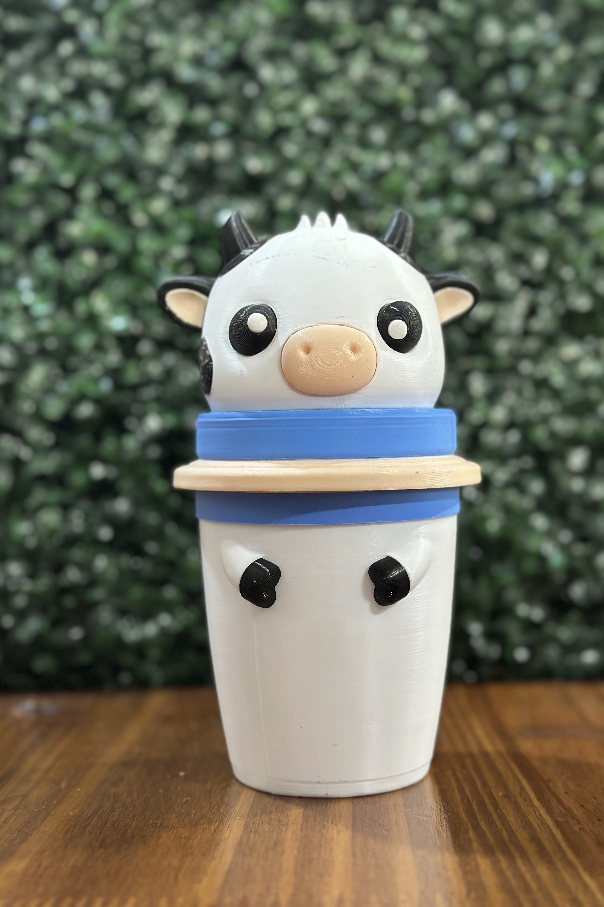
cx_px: 336
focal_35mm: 50
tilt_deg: -0.1
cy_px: 453
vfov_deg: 39.6
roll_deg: +0.2
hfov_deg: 27.0
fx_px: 1258
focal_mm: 6.86
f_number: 1.78
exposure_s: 1/33
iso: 250
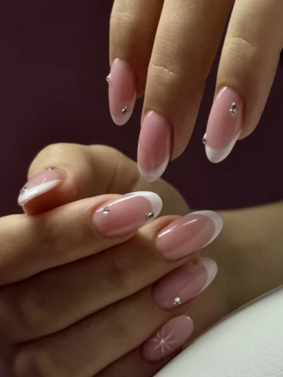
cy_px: 154
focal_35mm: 75
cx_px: 169
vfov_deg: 25.9
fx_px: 818
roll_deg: +39.6
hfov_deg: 19.6
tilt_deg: -1.2
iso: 80
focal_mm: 6.76
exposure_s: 1/928
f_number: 1.78
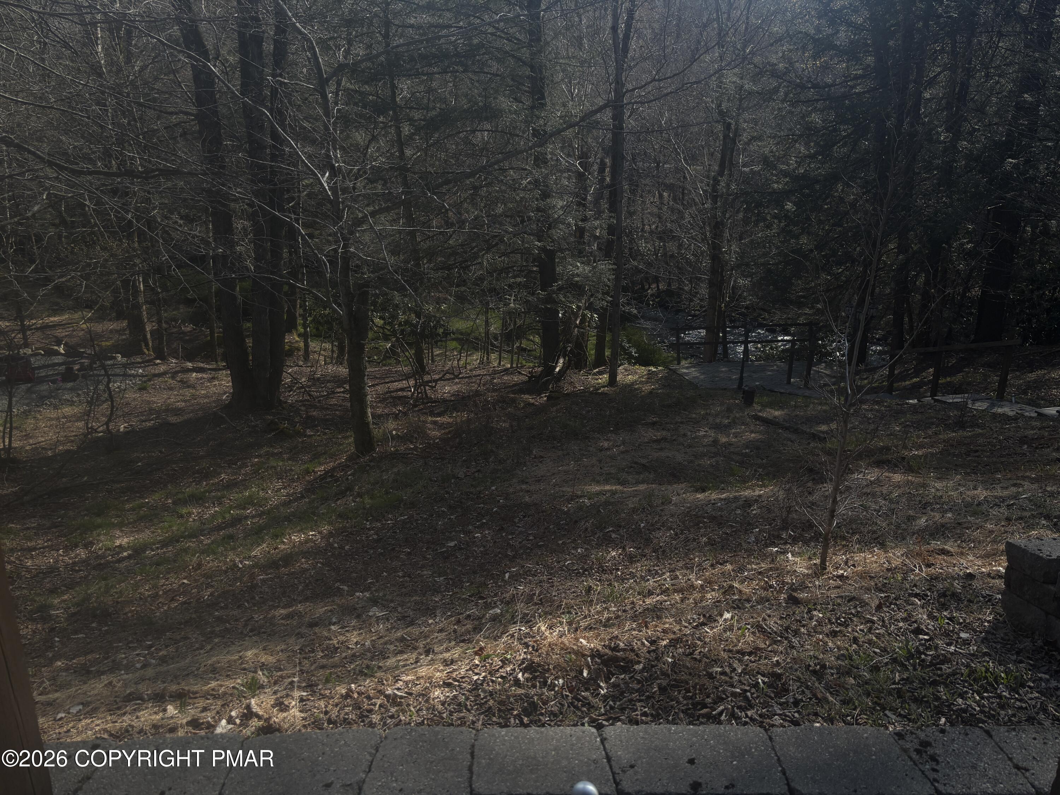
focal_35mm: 26
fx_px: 796
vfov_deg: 53.1
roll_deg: -1.2
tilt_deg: -18.4
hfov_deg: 67.3
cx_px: 530
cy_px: 398
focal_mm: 5.96
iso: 50
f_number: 1.6
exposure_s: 1/1984
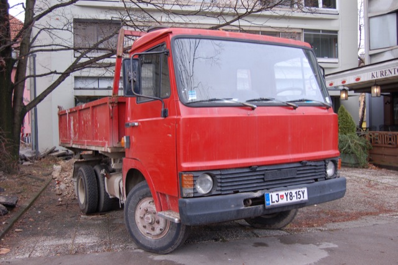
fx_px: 381
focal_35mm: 34
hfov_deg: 55.2
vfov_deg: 38.3
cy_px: 132
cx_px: 199
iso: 400
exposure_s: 1/50
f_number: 3.8
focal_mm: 23
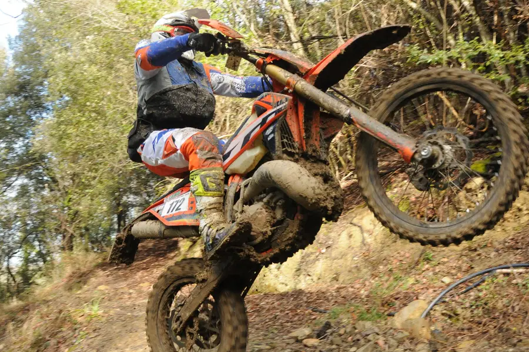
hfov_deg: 53.0
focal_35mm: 36
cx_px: 296
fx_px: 528
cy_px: 173
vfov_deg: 36.8
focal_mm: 18
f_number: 3.5
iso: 800
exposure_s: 1/640
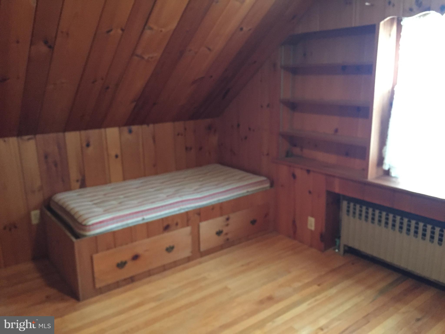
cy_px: 167
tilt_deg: -14.2
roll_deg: +1.2
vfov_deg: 48.2
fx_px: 373
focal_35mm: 29
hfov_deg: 61.7
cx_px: 222
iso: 640
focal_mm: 4.15
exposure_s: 1/15
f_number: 2.2
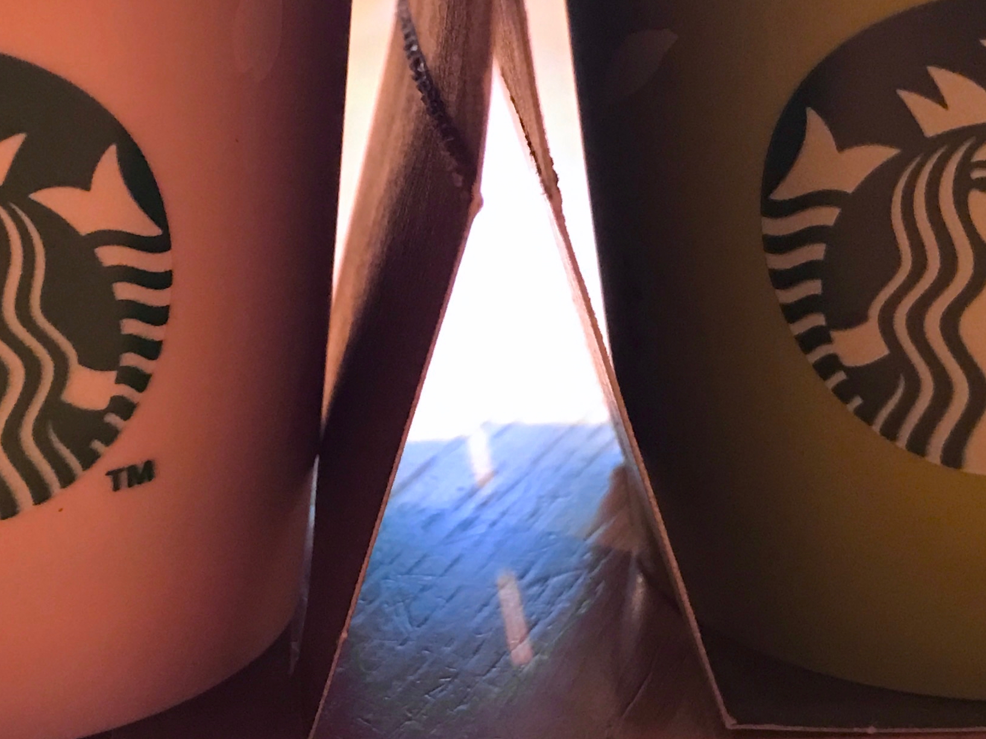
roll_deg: +1.1
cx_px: 349
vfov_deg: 21.3
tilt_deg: -17.5
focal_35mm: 69
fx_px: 1965
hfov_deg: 28.0
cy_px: 340
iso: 100
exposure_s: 1/13
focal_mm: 3.99
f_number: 1.8
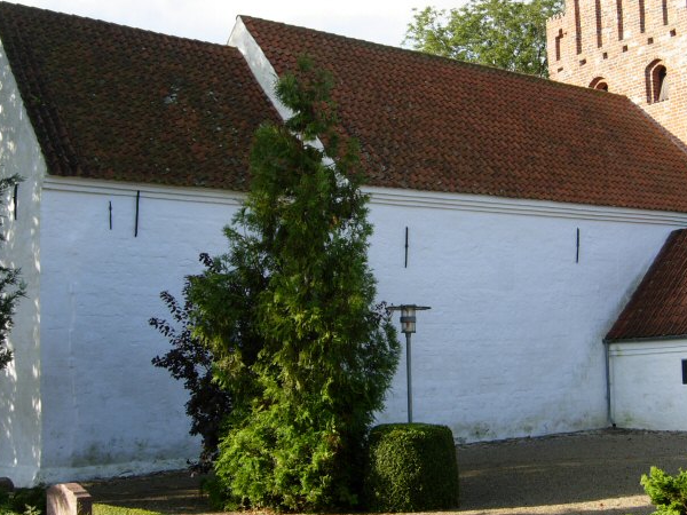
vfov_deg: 26.9
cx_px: 445
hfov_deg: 35.3
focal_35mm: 54
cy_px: 194
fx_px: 1072
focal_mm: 7.5
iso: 50
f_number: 4.3
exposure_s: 1/197
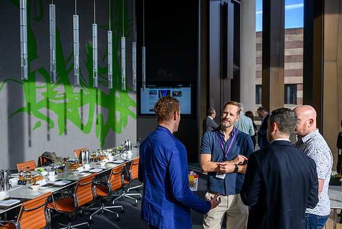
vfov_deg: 36.0
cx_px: 176
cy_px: 117
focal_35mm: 37
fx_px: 352
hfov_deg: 51.9
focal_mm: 35
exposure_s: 1/640
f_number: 2.5
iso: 125
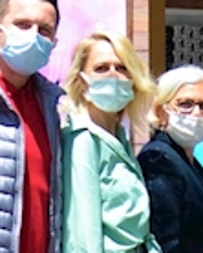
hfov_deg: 6.0
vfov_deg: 7.9
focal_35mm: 244
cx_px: 523
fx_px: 1826
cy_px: 227
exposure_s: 1/1000
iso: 320
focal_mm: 24
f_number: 4
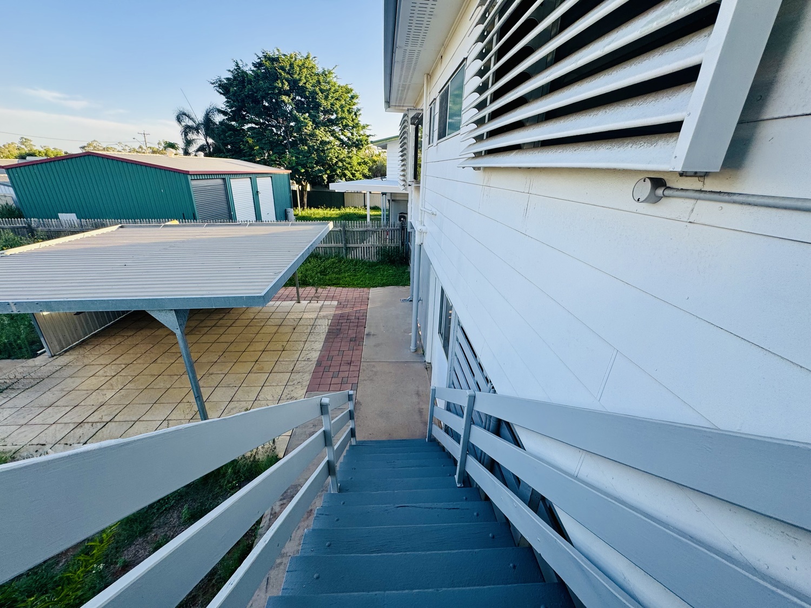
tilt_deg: -22.5
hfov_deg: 102.1
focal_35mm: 14
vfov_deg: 85.7
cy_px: 304
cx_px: 406
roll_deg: -2.1
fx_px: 328
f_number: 2.2
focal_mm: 2.22
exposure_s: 1/246
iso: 40
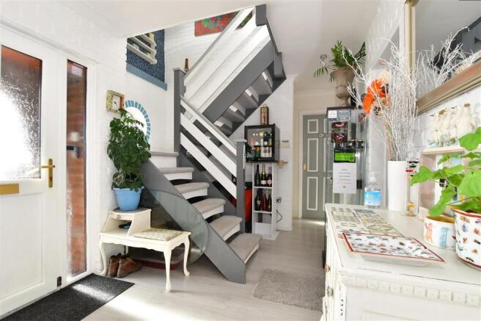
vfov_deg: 77.3
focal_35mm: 15
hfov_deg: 100.4
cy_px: 160
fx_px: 200
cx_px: 240
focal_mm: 10
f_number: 8
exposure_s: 1/30
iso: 400
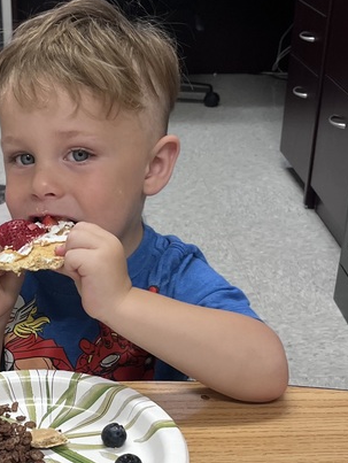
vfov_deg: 28.7
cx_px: 77
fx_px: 883
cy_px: 378
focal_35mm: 66
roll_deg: +1.5
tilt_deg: -32.0
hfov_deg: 22.0
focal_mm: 5.1
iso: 125
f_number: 1.6
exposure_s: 1/120
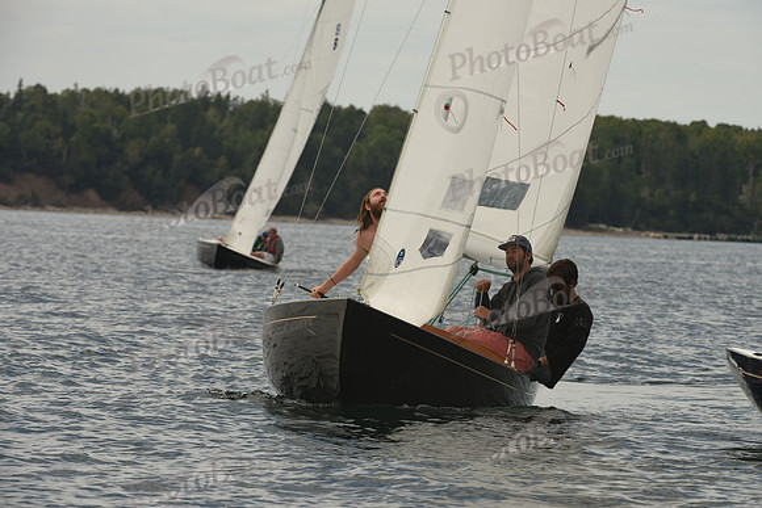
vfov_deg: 4.6
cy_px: 254
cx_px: 381
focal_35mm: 300
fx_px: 6351
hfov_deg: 6.9
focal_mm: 300
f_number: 11
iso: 400
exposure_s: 1/640
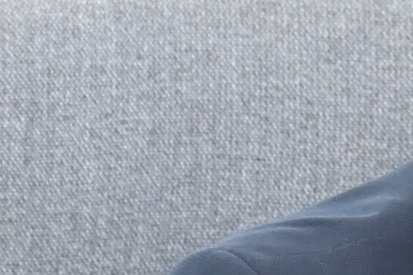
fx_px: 8844
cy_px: 373
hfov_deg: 2.7
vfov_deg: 1.8
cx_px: 923
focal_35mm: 771
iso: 3200
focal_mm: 120
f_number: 5.6
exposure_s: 1/250
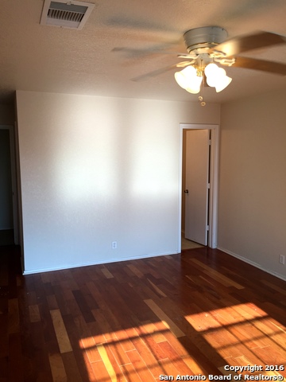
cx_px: 143
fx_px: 319
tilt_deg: -7.4
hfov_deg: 48.2
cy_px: 191
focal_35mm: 29
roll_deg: -0.2
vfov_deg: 61.7
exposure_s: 1/120
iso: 32
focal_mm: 4.15
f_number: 2.2
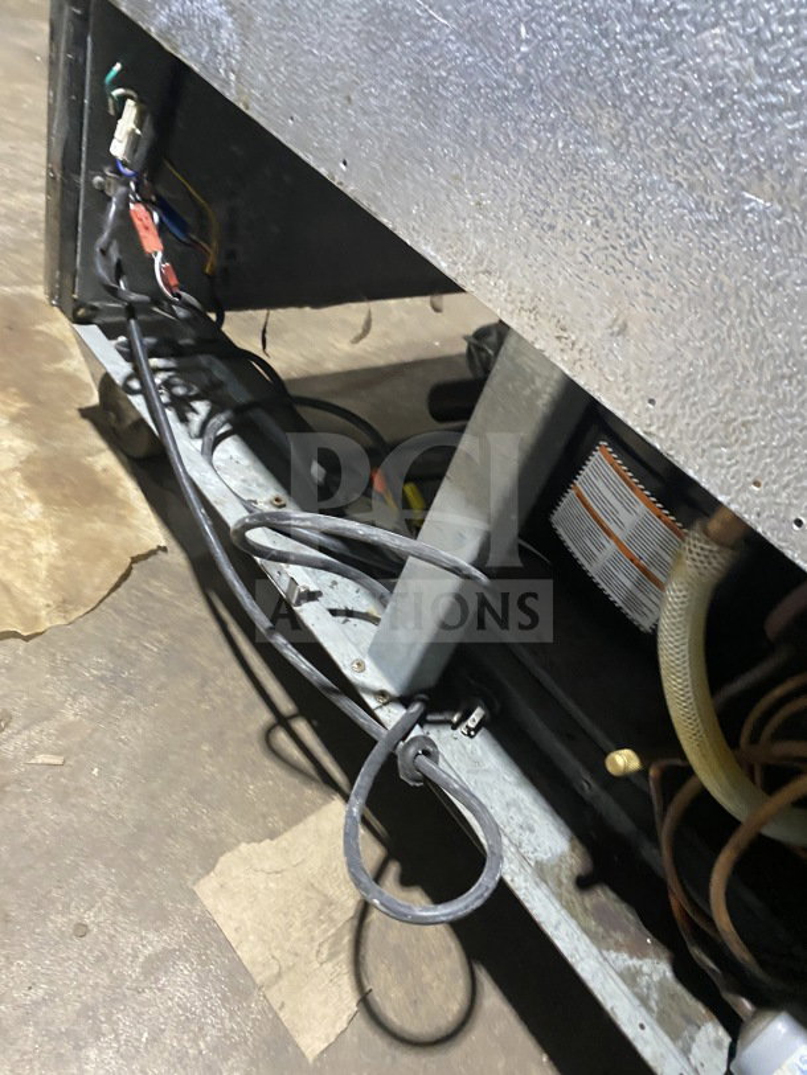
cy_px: 538
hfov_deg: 53.1
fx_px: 808
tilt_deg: -35.3
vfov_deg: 67.3
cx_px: 404
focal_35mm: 26
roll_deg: -24.4
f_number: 1.8
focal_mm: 4.25
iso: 500
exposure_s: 1/40
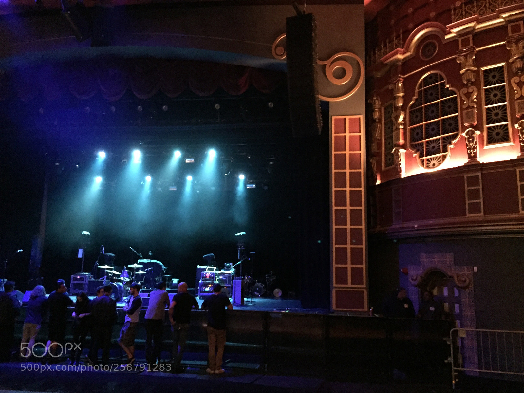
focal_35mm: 29
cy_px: 196
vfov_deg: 48.2
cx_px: 262
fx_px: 439
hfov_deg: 61.7
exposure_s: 1/15
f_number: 2.2
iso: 2000
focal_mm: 4.15
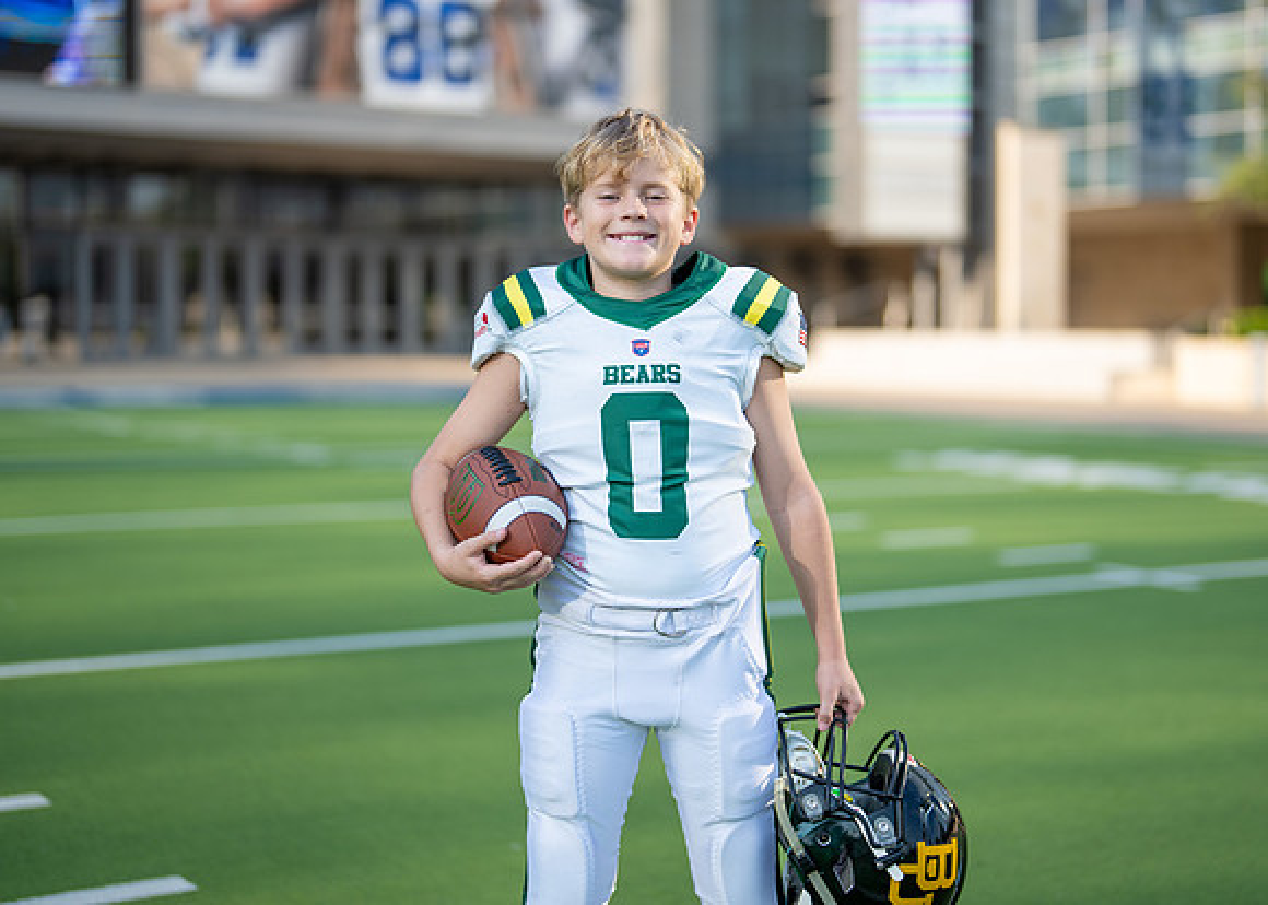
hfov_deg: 32.0
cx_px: 689
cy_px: 382
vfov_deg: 23.1
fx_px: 2211
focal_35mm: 61
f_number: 1.2
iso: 100
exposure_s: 1/4000
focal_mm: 50
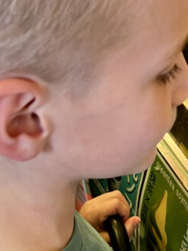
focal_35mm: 82
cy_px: 185
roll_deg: -8.8
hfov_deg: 16.9
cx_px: 251
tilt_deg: -42.0
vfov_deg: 23.6
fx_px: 593
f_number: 1.5
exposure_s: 1/60
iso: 125
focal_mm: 5.7
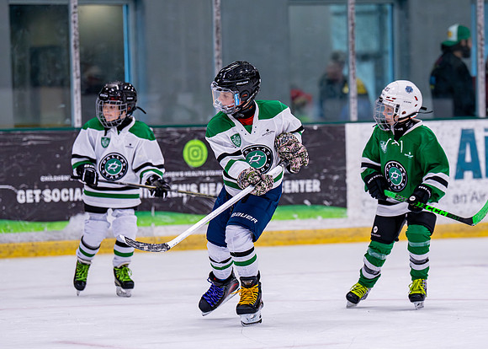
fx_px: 3051
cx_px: 294
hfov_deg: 9.1
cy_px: 207
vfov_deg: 6.5
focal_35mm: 220
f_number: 2.8
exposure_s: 1/1250
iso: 2500
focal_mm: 140
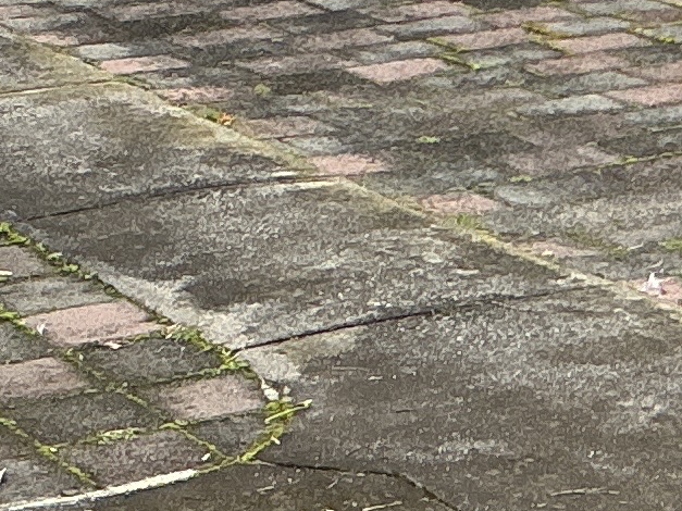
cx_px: 783
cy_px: -597
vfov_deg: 7.8
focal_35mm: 180
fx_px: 3546
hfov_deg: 10.8
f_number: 1.8
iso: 25
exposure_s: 1/770
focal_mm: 3
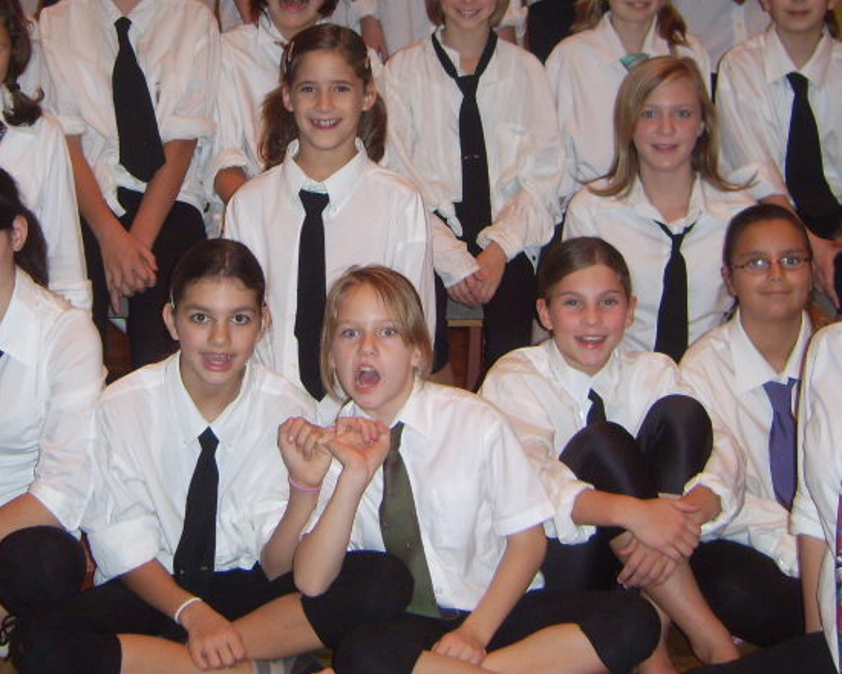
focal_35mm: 69
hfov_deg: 27.3
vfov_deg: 22.0
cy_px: 179
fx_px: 1719
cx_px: 266
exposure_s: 1/30
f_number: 2.8
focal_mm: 7.8
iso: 100
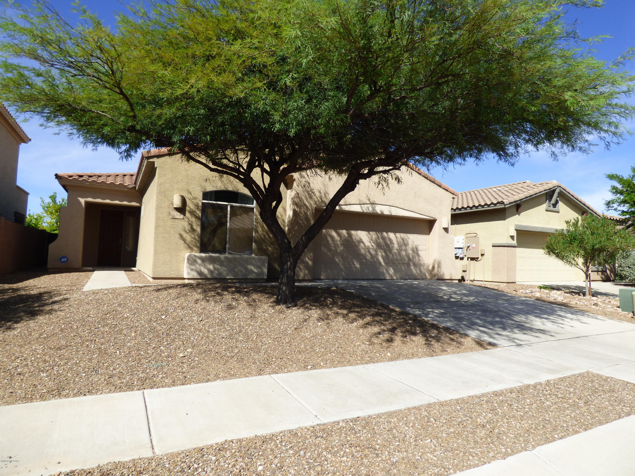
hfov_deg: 81.7
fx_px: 367
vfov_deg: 66.0
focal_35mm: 20
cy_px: 238
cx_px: 318
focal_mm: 3.58
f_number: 2.8
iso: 100
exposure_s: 1/1600
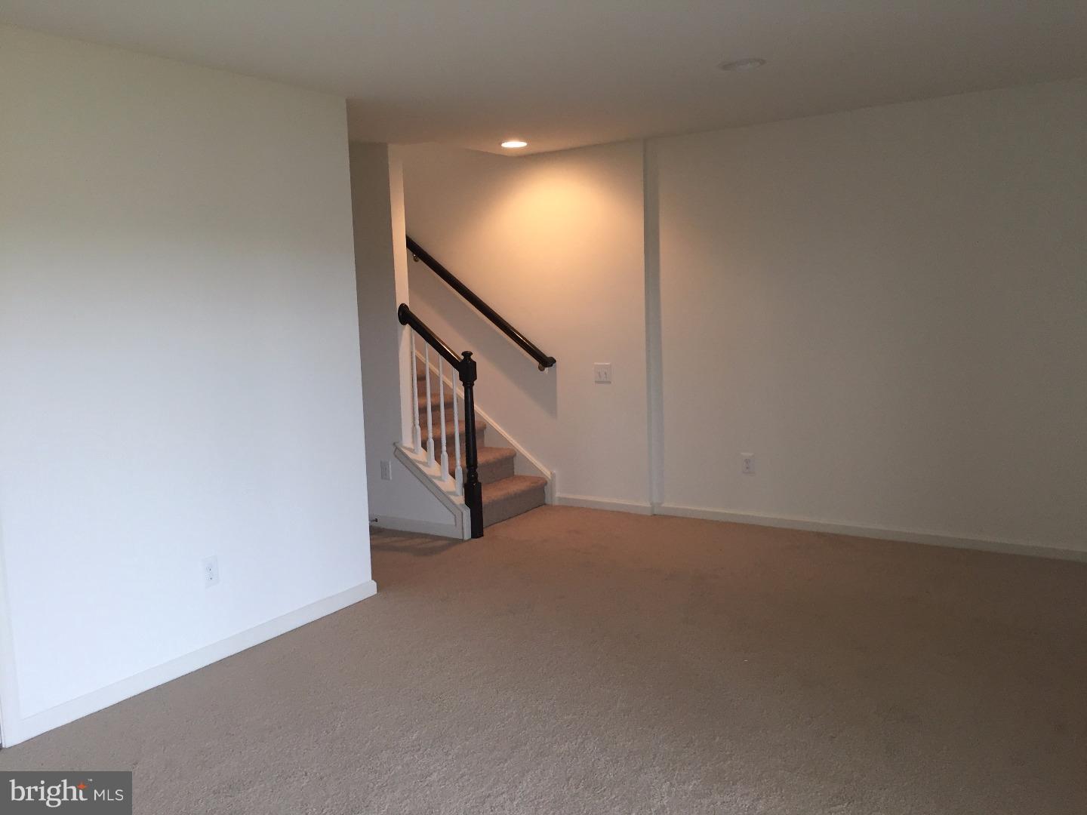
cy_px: 408
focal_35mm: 29
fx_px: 911
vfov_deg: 48.2
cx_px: 544
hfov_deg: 61.7
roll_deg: +2.0
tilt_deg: -6.9
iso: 80
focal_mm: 4.15
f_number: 2.2
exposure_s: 1/30
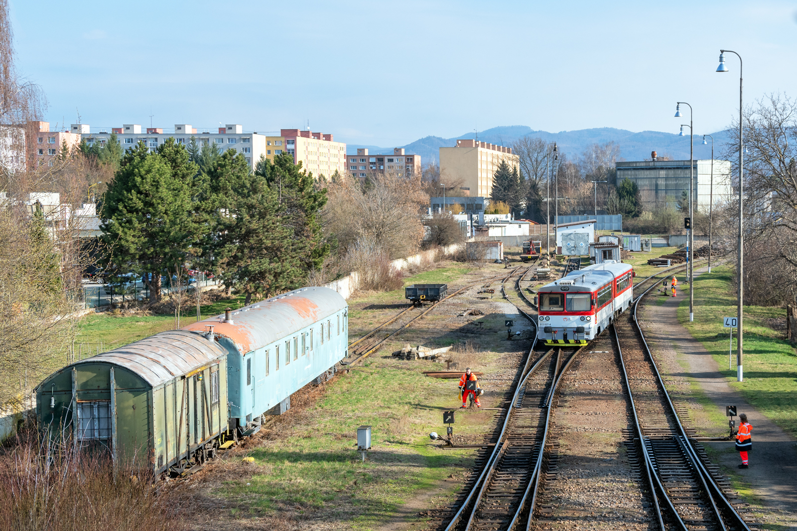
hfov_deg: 31.9
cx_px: 398
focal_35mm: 63
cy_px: 266
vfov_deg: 21.6
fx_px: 1395
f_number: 9
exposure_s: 1/640
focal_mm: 42
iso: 200
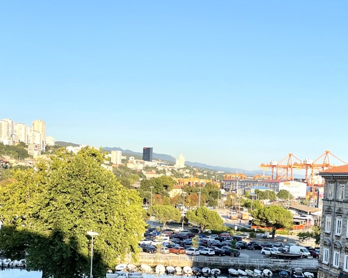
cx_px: 168
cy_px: 222
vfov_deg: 27.1
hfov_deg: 34.2
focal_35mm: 55
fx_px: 566
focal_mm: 4.2
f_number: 1.6
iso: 32
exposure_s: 1/1770
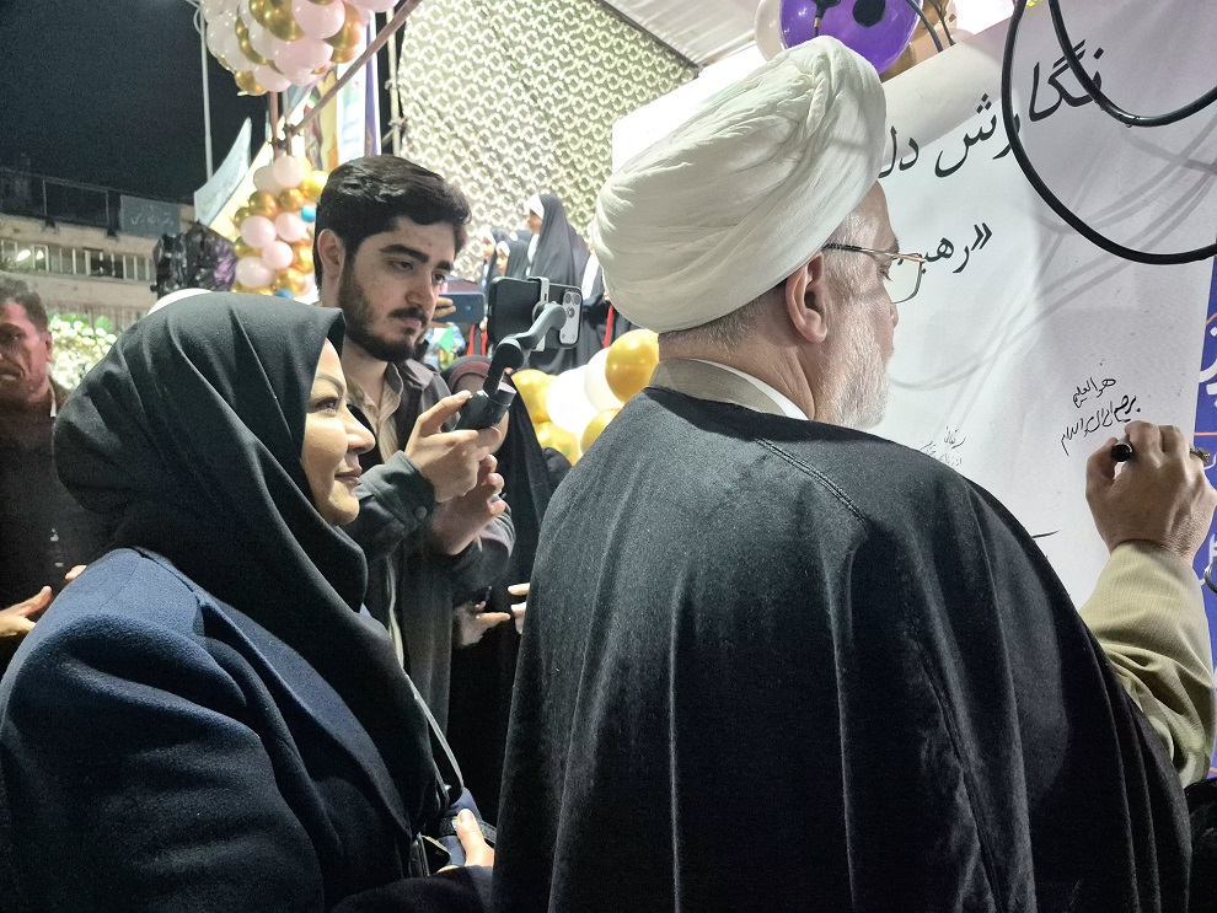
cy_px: 456
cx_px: 608
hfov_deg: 73.9
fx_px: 809
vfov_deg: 58.9
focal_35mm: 23
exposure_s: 1/100
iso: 1600
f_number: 1.8
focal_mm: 5.4
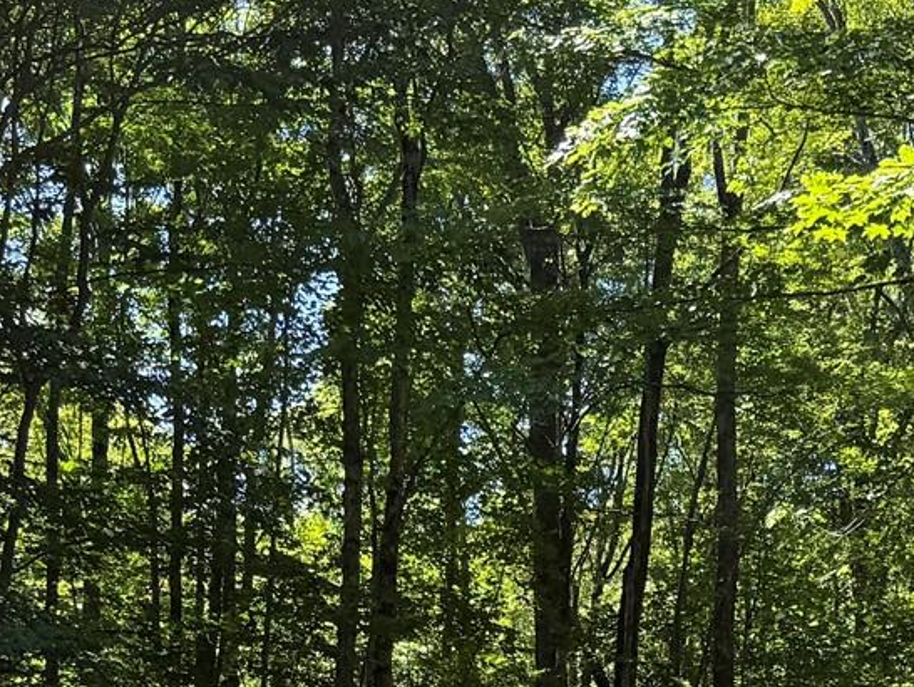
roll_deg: -0.8
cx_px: 624
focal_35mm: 90
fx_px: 2377
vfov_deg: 15.3
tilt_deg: +2.3
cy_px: 1010
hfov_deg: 21.7
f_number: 1.78
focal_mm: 6.76
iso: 80
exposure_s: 1/677
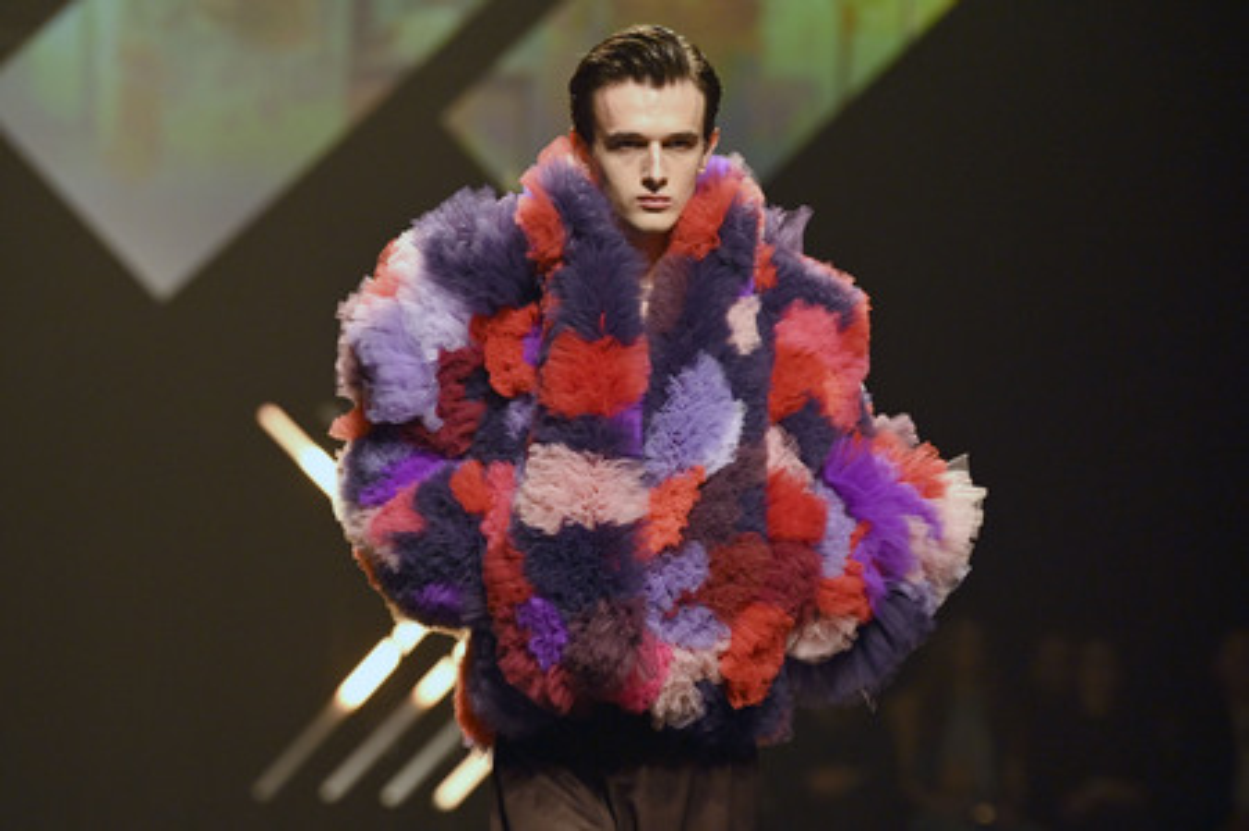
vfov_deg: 6.9
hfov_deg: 10.3
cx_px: 624
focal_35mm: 200
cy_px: 416
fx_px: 6934
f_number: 5
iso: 5000
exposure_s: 1/640
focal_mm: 200
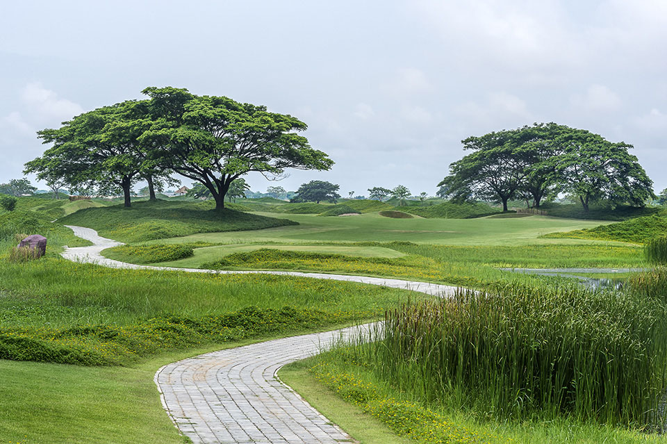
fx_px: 1704
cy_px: 222
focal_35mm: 92
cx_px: 334
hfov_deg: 22.2
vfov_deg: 14.8
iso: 320
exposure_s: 1/125
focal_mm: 92
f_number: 22
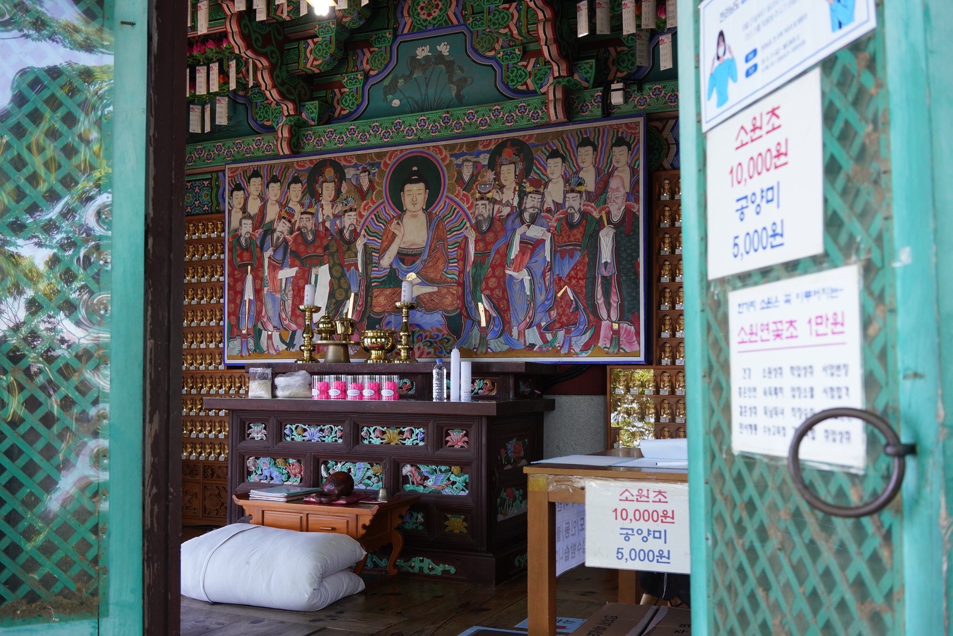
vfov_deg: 37.9
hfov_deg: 54.4
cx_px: 476
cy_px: 318
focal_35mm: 35
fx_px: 927
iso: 800
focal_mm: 35
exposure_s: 1/100
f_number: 6.3
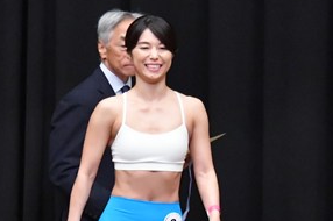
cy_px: 208
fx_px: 5636
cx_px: 45
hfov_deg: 3.4
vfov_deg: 2.2
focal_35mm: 610
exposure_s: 1/400
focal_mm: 150
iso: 8000
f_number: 5.6
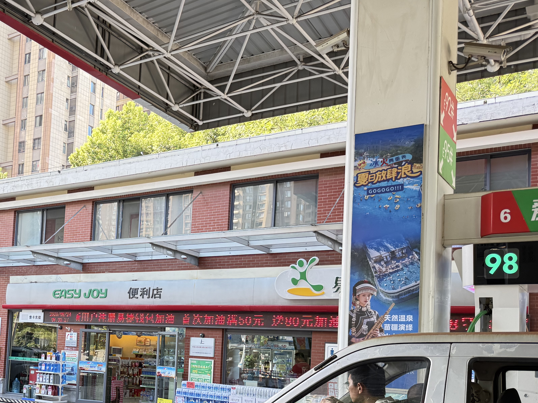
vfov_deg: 32.9
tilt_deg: +4.1
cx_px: 61
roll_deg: -4.0
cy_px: 303
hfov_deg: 40.7
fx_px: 668
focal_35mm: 43
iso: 160
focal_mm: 6.76
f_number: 1.78
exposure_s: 1/228
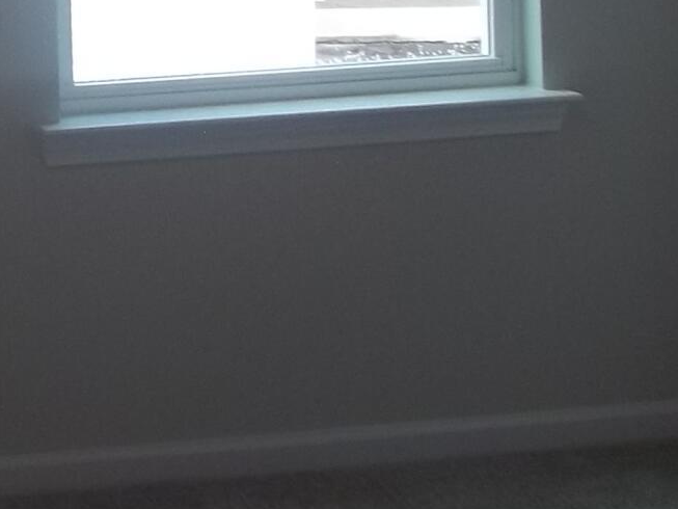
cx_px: -388
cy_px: -189
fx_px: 2880
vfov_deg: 9.9
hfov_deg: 12.6
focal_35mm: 147
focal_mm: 5.7
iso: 64
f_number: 2.9
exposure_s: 1/60
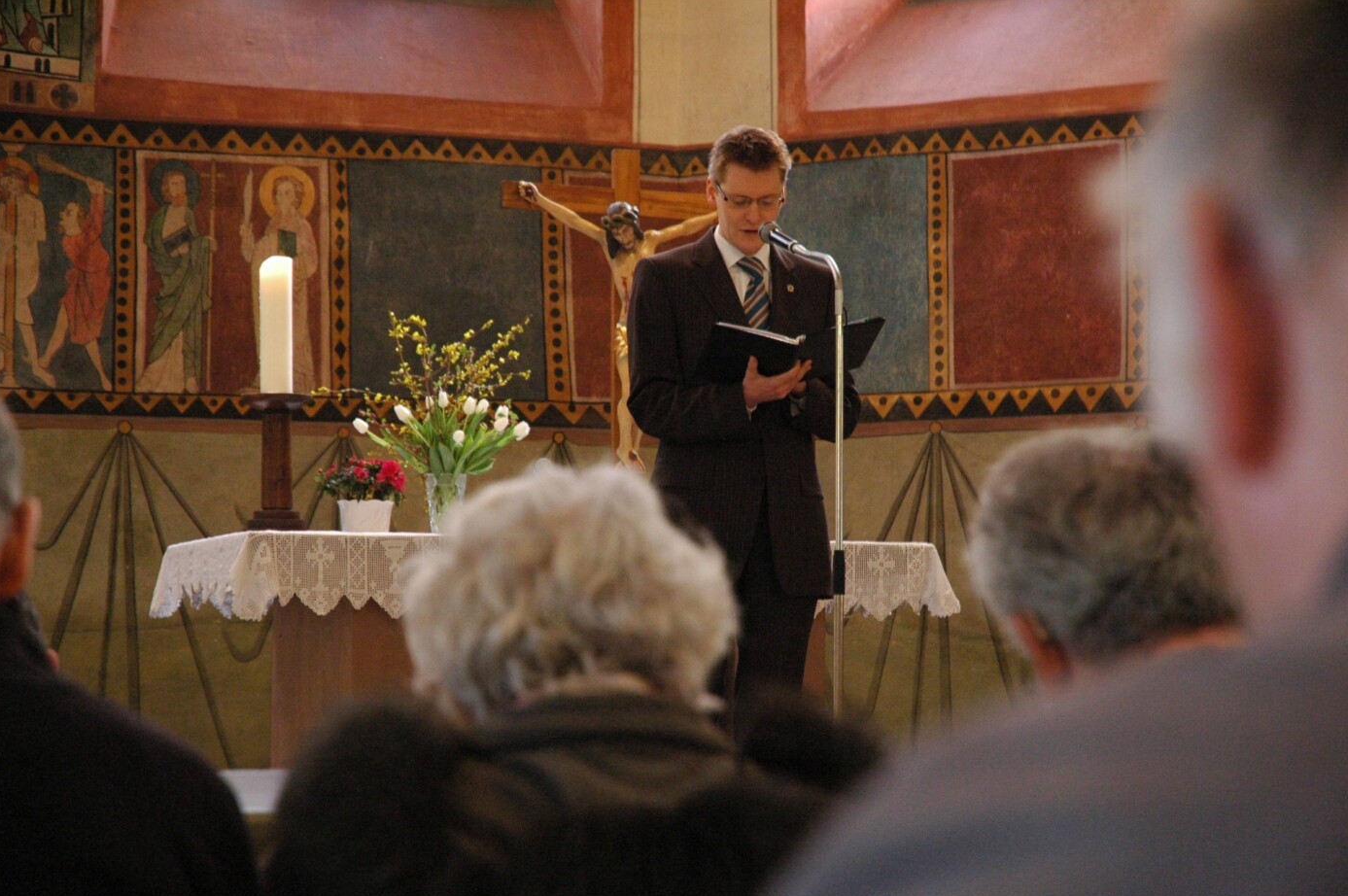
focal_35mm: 106
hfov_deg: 19.3
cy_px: 450
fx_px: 3965
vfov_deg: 12.9
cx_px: 676
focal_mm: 70
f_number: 4.5
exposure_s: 1/20
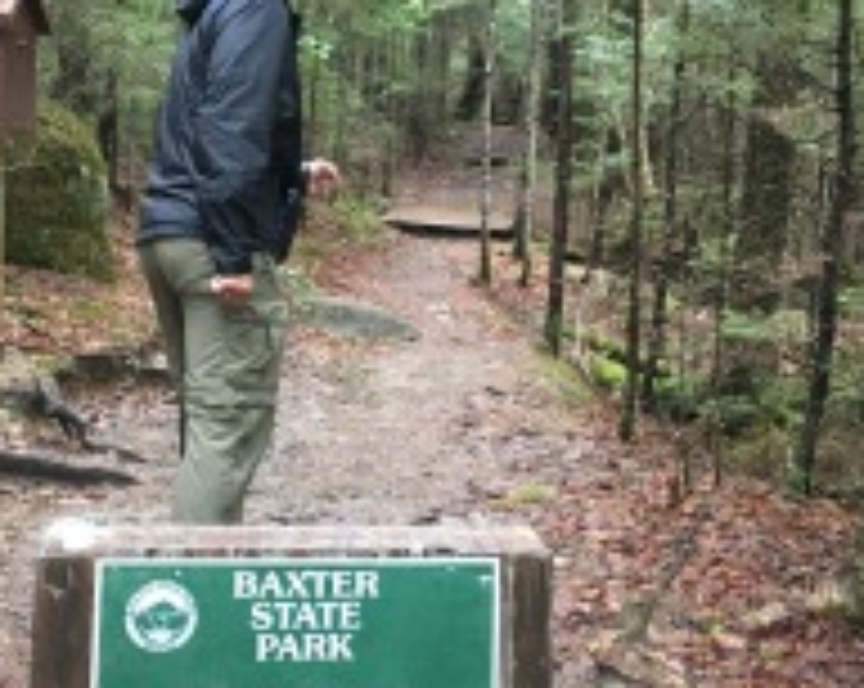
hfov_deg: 34.8
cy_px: 297
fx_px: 1379
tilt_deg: -2.5
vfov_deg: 28.0
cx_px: 428
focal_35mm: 54
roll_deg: -2.1
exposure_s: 1/24
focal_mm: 4.15
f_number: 2.2
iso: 200
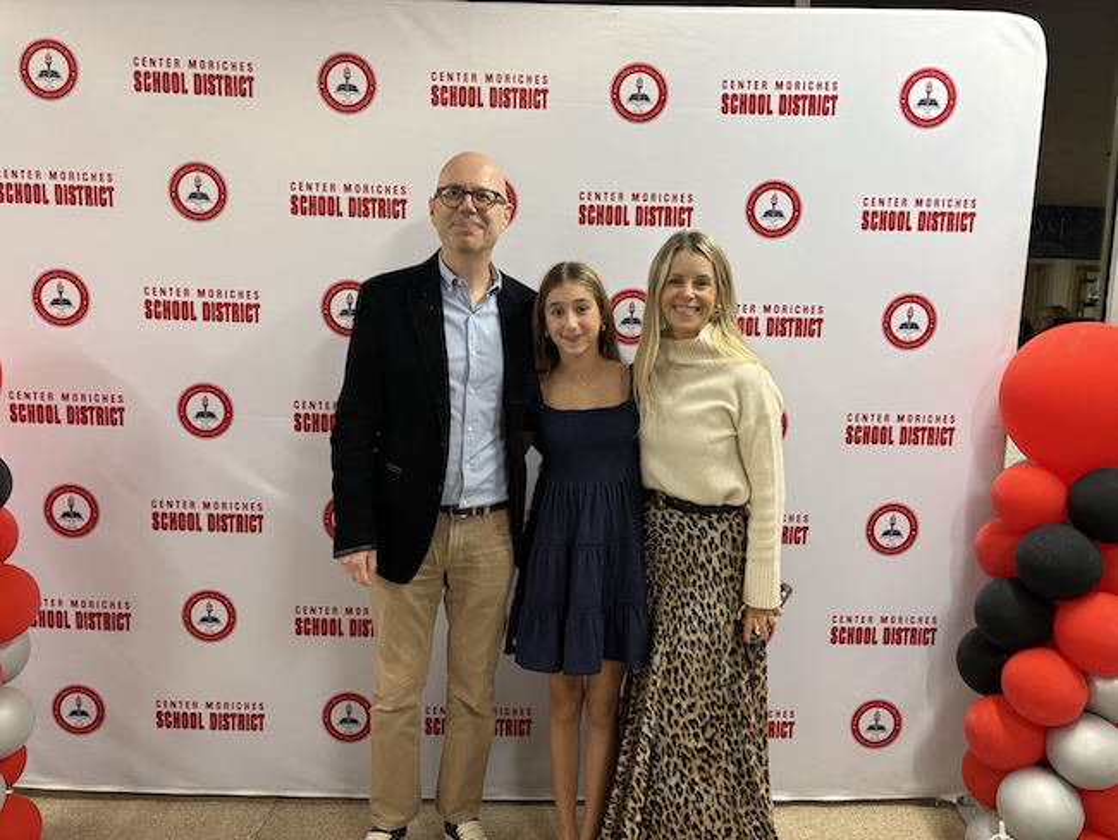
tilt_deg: -7.0
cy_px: 420
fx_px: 840
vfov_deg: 53.1
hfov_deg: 67.3
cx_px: 559
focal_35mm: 26
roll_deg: -0.7
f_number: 1.6
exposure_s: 1/60
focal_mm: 5.96
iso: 160
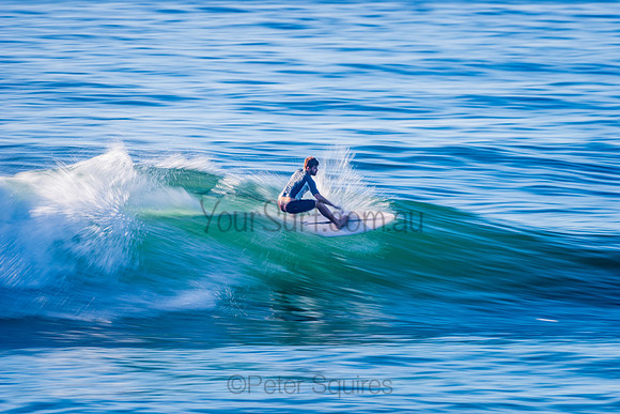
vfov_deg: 2.8
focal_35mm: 500
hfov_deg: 4.1
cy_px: 207
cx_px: 310
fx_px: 8613
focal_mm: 500
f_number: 10
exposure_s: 1/20
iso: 31
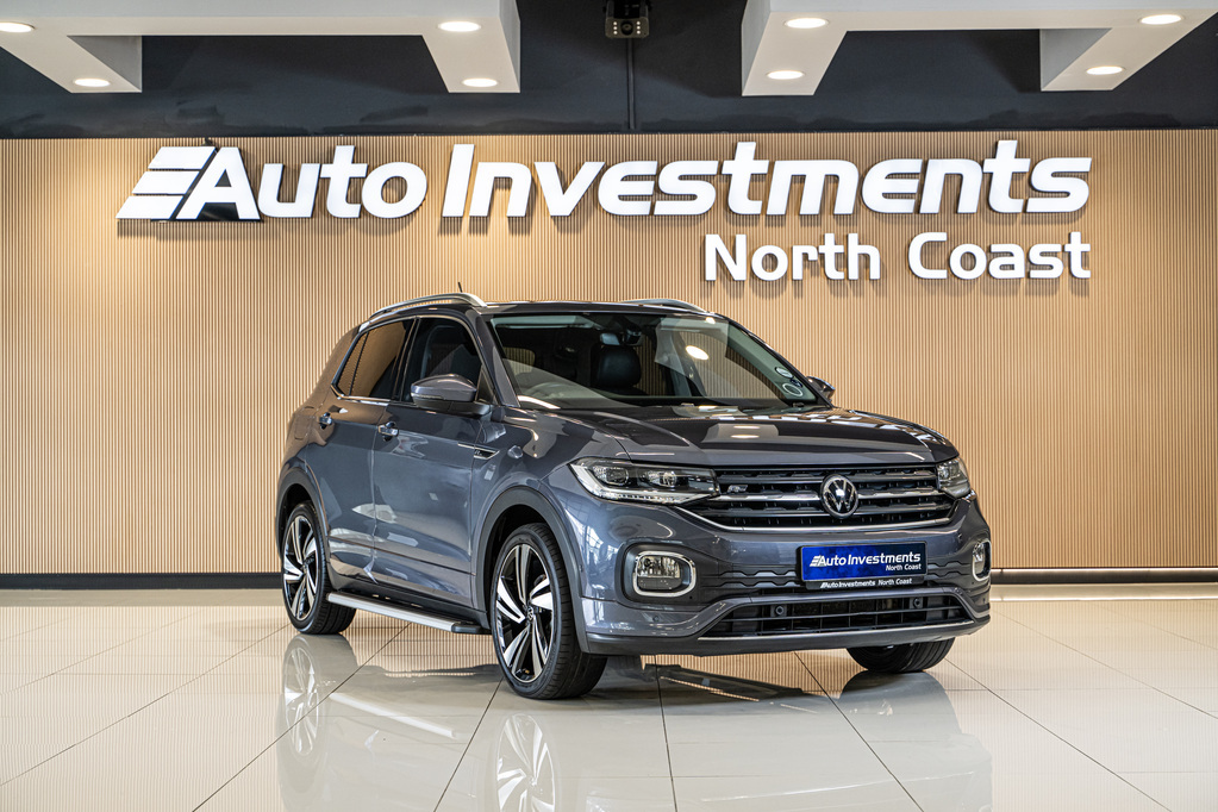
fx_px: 1895
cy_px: 406
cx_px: 609
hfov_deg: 35.6
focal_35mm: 56
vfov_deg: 24.2
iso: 640
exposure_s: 1/160
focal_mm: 56
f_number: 4
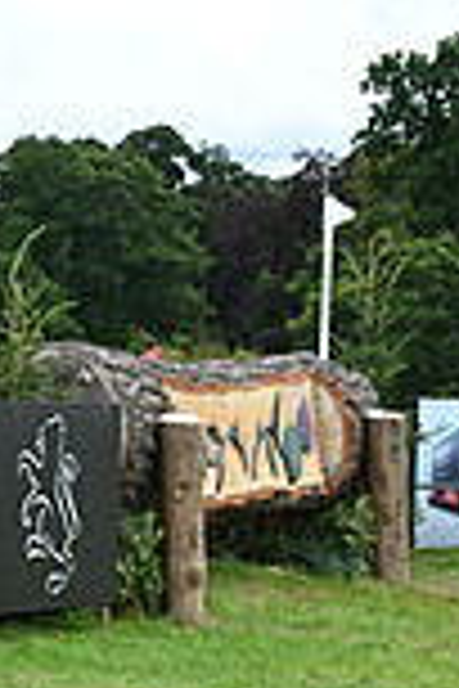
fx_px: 3614
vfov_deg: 10.9
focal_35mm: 189
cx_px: -801
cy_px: 218
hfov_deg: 6.7
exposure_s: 1/1250
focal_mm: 50
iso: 720
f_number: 5.6
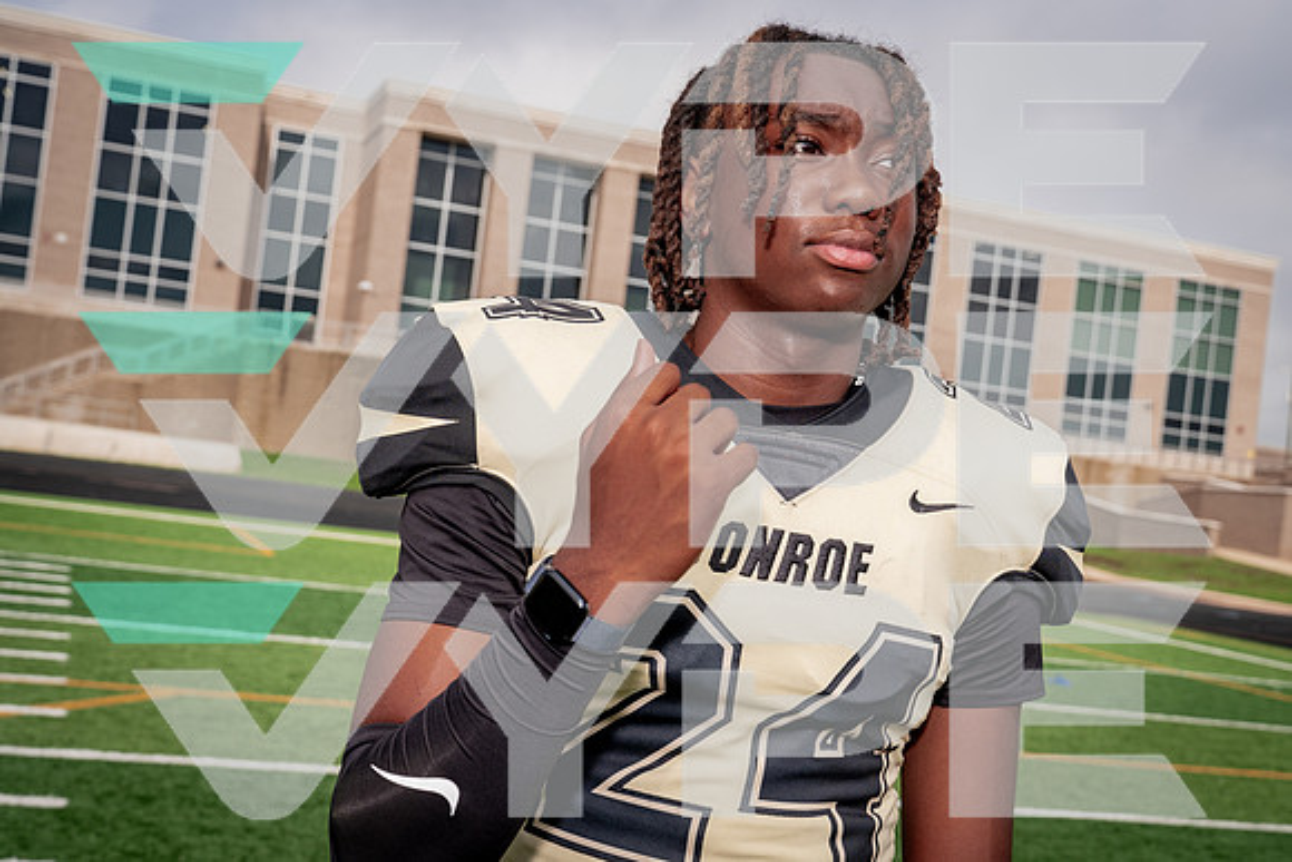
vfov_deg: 31.2
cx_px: 646
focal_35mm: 43
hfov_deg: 45.3
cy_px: 431
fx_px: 1546
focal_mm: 41
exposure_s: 1/1600
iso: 400
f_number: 6.3
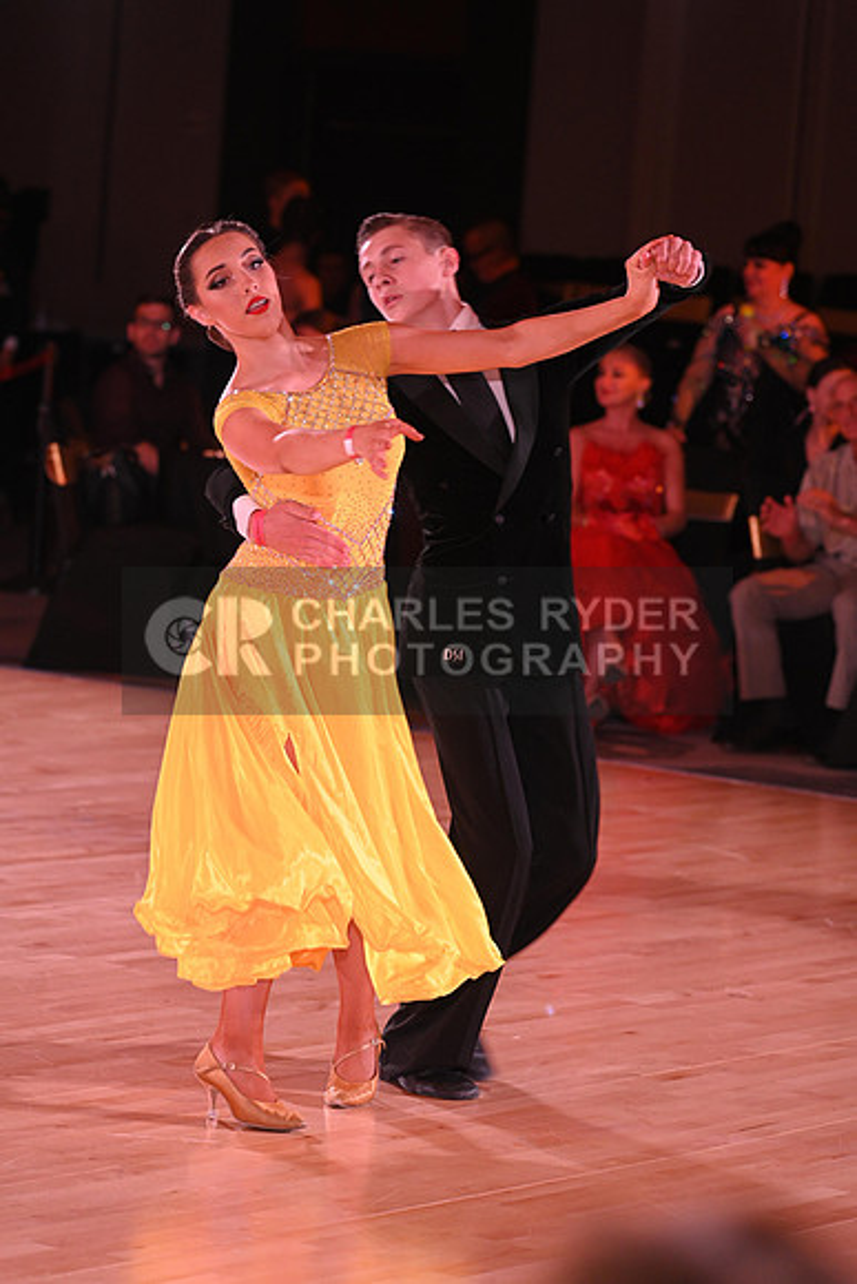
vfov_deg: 15.2
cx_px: 428
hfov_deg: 10.2
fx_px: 4817
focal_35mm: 135
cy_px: 642
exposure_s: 1/200
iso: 2000
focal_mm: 135
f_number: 5
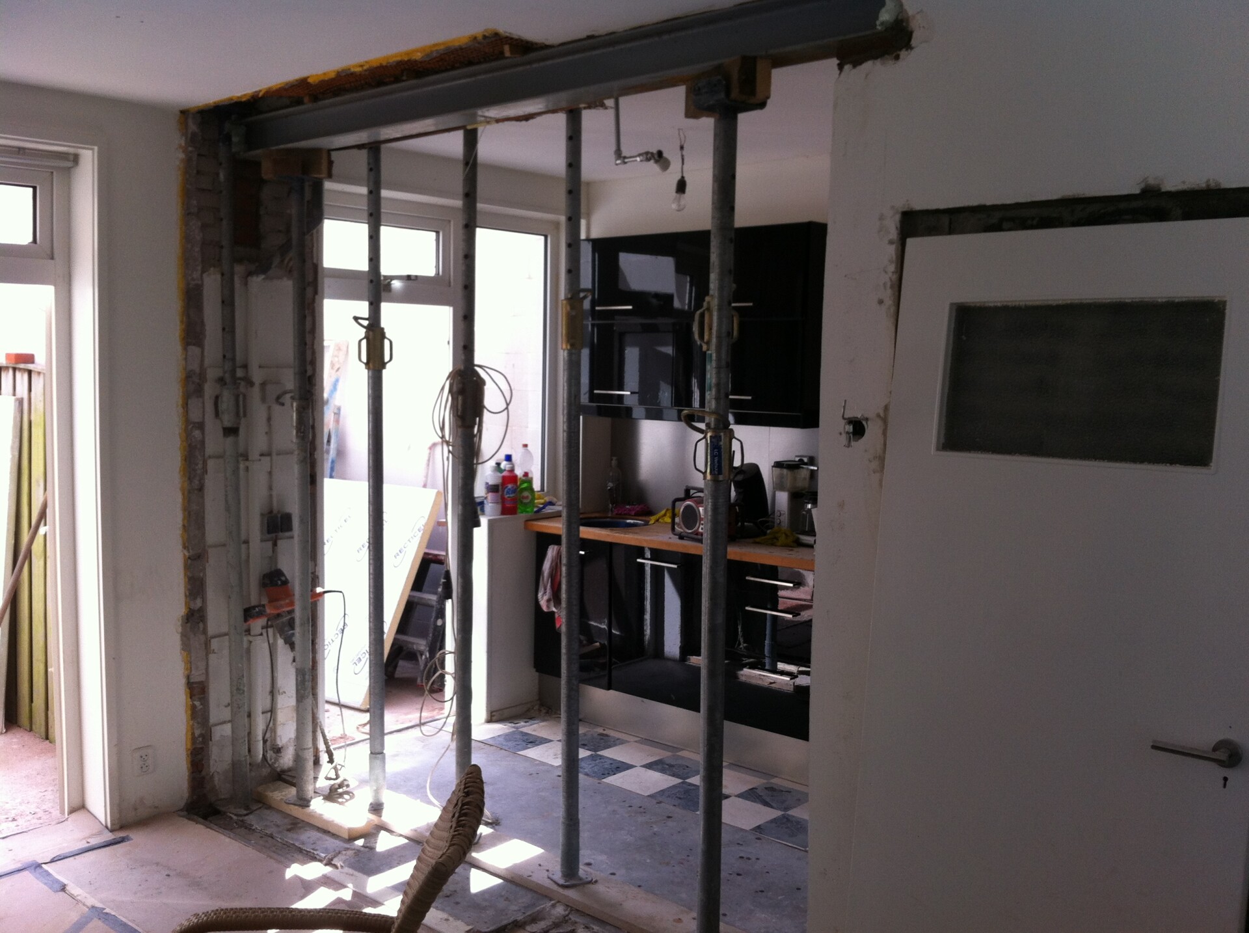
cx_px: 624
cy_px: 466
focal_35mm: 35
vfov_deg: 40.6
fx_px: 1261
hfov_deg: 52.7
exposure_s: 1/133
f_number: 2.8
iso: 80
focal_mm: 3.85
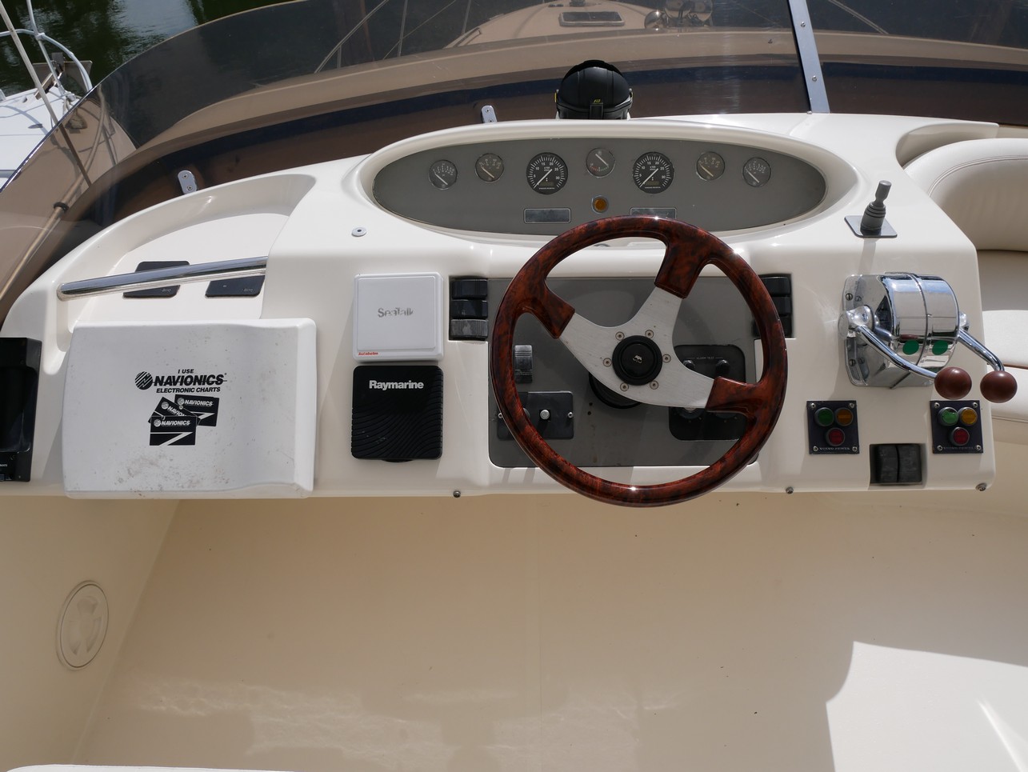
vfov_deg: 56.9
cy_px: 386
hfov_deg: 71.6
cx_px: 514
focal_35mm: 24
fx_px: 713
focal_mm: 12
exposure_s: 1/800
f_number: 9
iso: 200
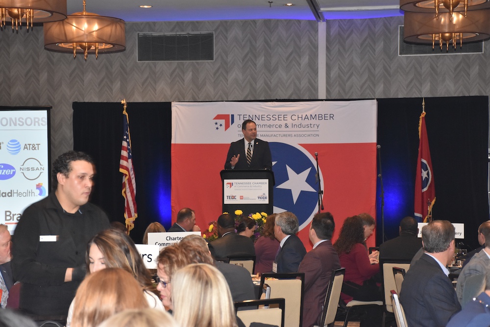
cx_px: 245
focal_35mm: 93
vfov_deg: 14.7
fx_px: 1266
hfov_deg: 21.9
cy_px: 164
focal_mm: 62
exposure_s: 1/60
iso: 1600
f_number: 5.6
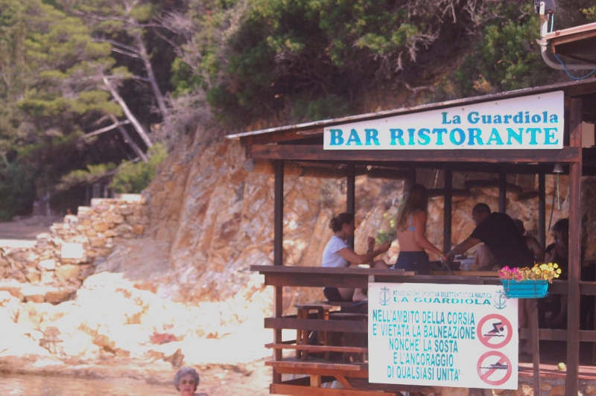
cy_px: 198
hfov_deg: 19.5
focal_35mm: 105
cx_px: 298
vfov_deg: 13.0
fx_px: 1737
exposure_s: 1/3200
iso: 1600
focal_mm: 70
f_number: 4
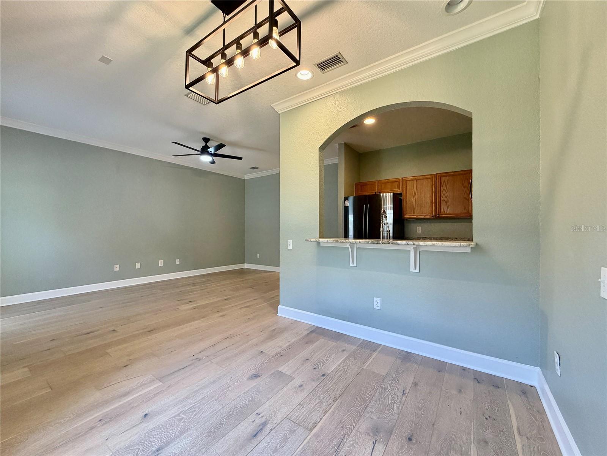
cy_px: 228
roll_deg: +0.3
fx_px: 245
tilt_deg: -0.2
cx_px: 304
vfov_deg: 85.7
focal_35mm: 14
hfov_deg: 102.1
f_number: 2.2
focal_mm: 2.22
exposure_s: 1/120
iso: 250
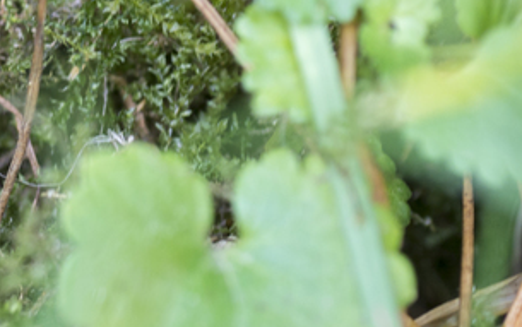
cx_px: -238
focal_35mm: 433
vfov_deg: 3.0
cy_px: 94
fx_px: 6163
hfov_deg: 4.8
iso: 200
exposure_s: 1/50
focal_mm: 90
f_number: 8
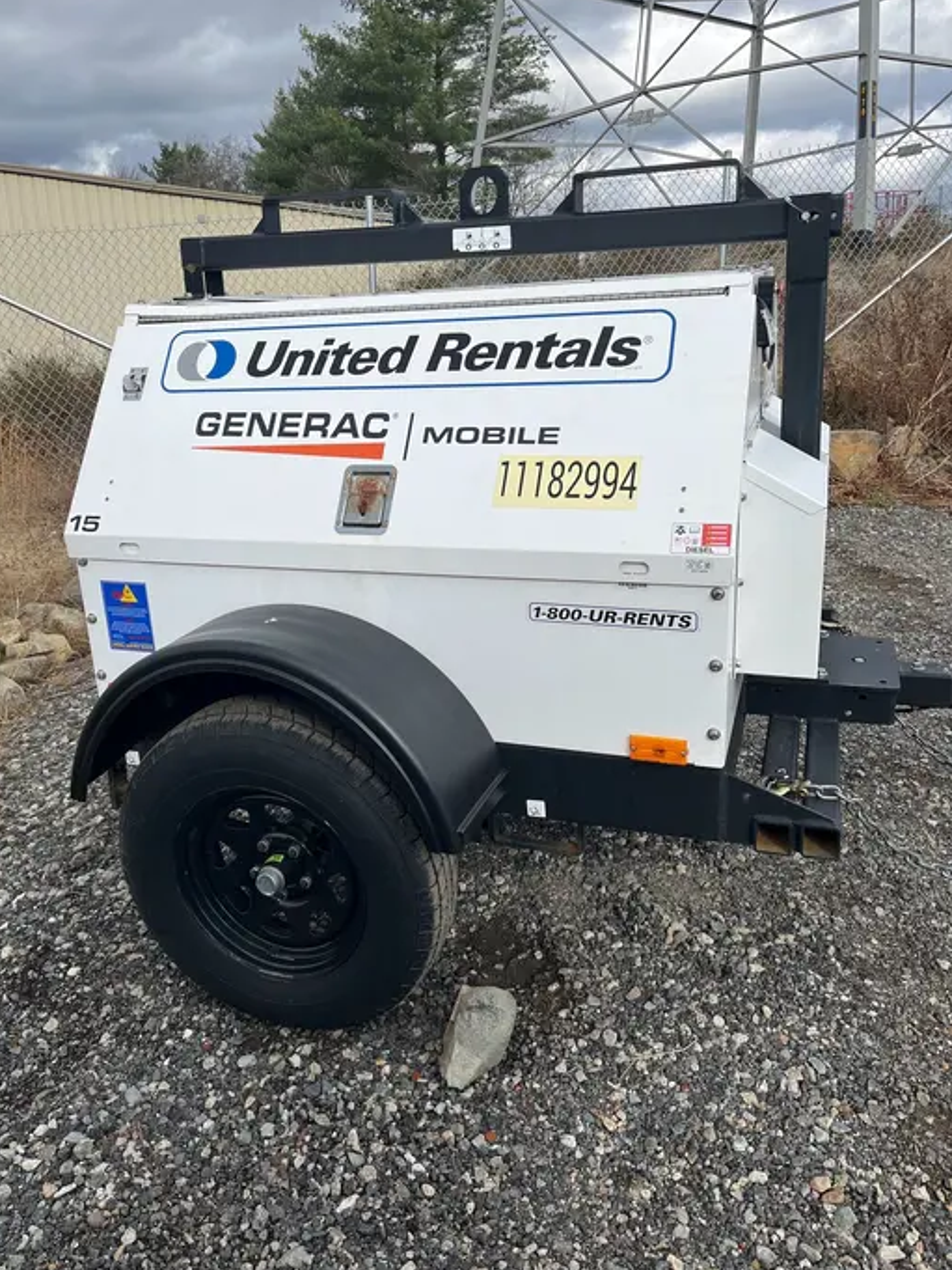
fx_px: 1026
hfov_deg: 49.7
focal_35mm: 28
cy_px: 614
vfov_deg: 63.4
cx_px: 442
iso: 50
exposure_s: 1/3745
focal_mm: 5.1
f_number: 1.6
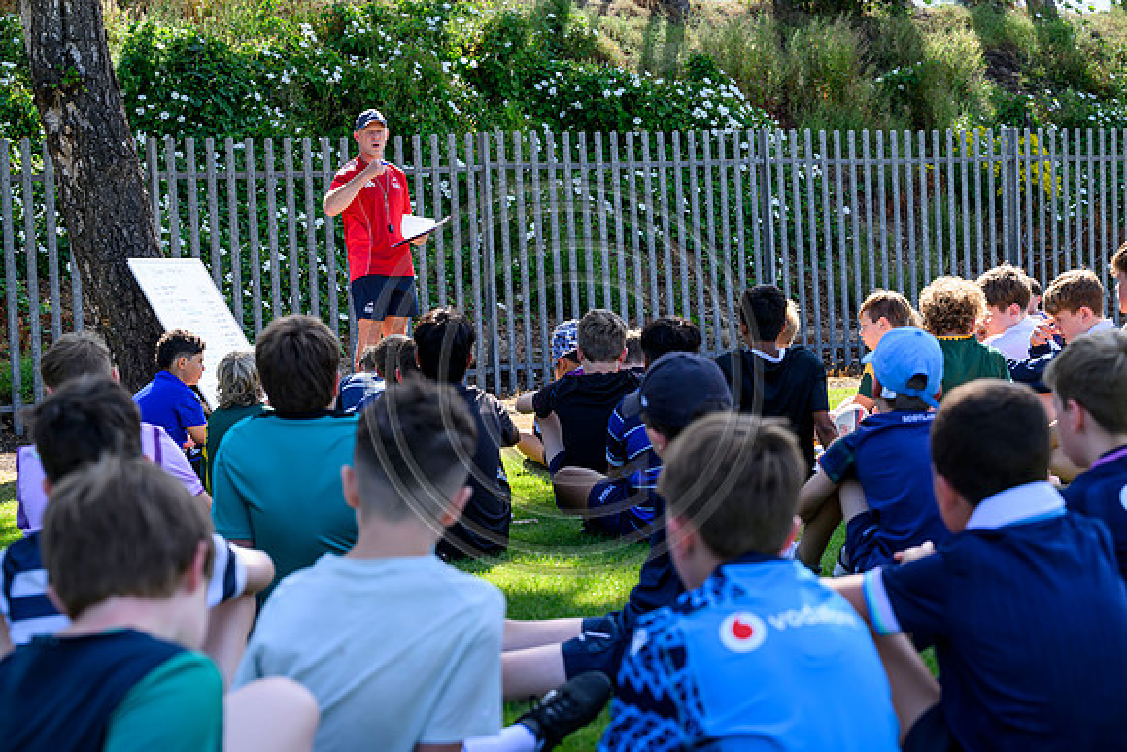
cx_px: 564
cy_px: 376
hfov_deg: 28.8
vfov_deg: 19.5
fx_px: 2192
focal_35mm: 70
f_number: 5.6
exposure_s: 1/640
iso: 500
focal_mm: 70
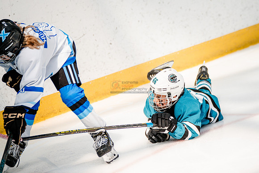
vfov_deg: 5.1
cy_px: 120
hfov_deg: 7.6
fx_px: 1959
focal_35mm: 272
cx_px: 130
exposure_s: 1/3200
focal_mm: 197
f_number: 3.2
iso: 1250
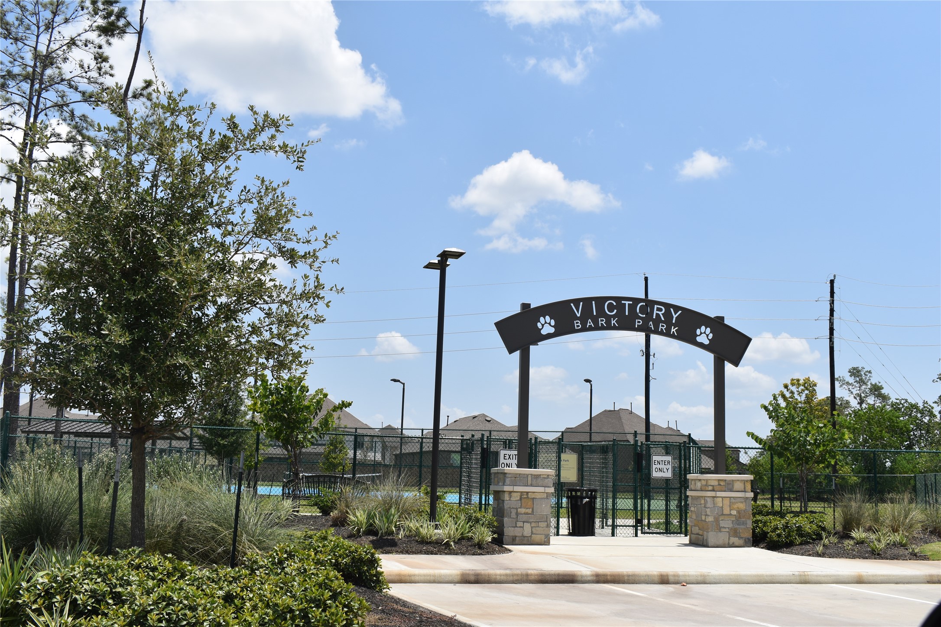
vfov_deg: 36.9
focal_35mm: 36
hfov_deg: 53.1
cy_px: 314
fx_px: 941
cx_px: 470
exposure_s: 1/320
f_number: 9
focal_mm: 24
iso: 100
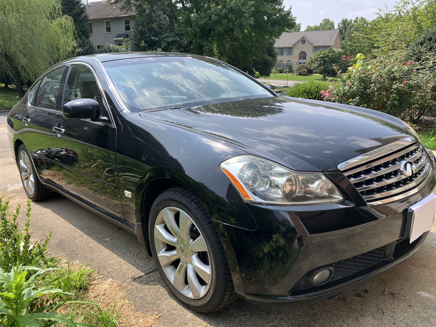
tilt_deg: -13.7
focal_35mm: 28
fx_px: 353
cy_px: 164
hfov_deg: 63.4
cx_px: 218
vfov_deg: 49.7
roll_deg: +0.7
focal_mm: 3.99
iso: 32
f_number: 1.8
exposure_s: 1/867
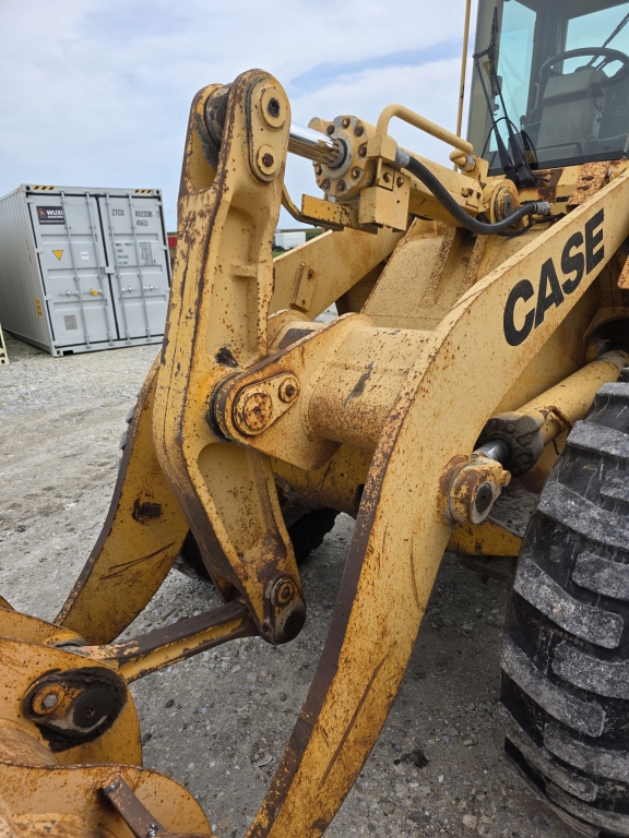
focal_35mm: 23
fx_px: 557
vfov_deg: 73.9
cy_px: 419
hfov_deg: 58.9
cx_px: 314
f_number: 1.7
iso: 80
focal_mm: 6.3
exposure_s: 1/4237
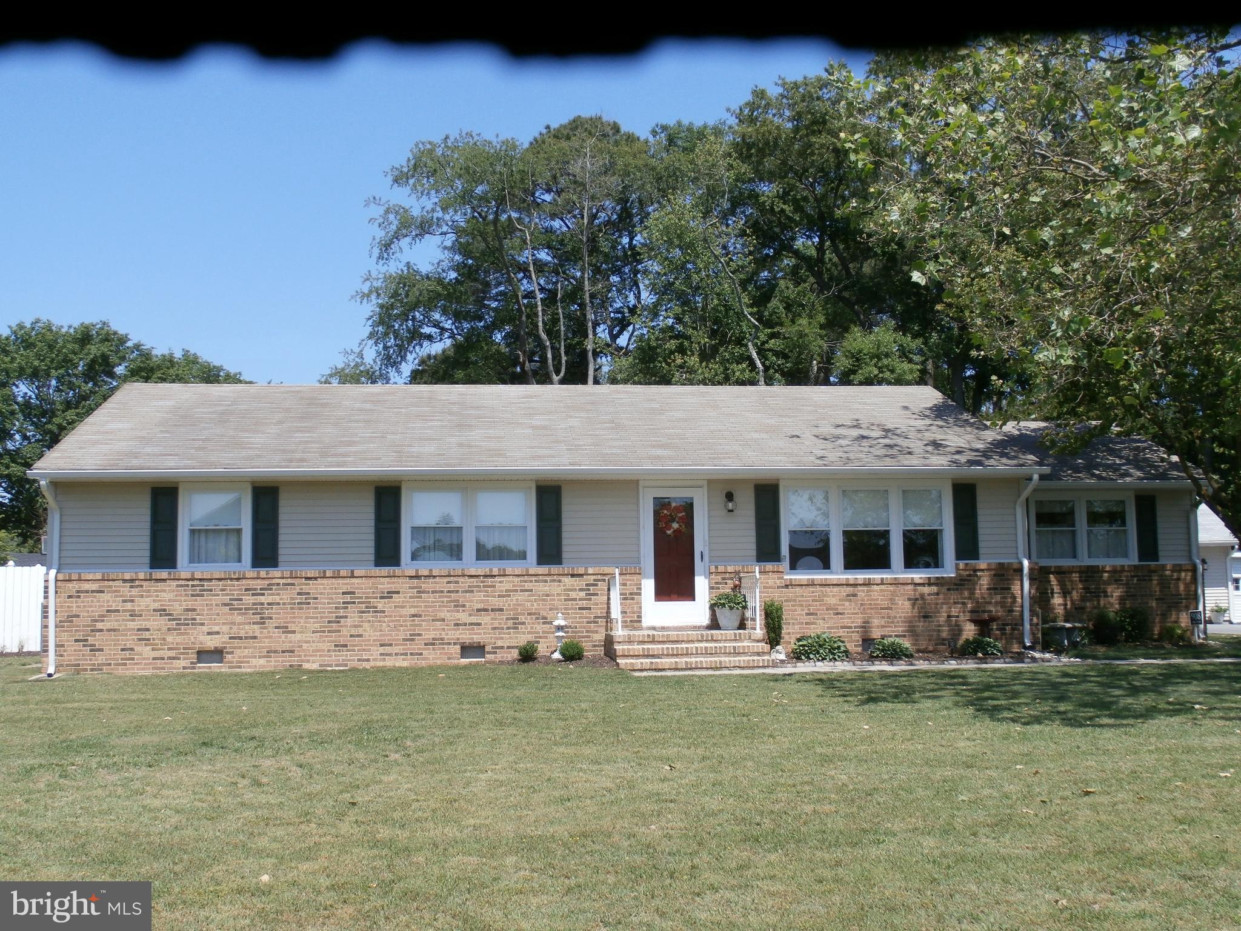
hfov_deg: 54.0
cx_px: 620
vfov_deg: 41.8
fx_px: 1219
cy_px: 466
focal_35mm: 34
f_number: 3.4
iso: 100
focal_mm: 6
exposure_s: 1/1000
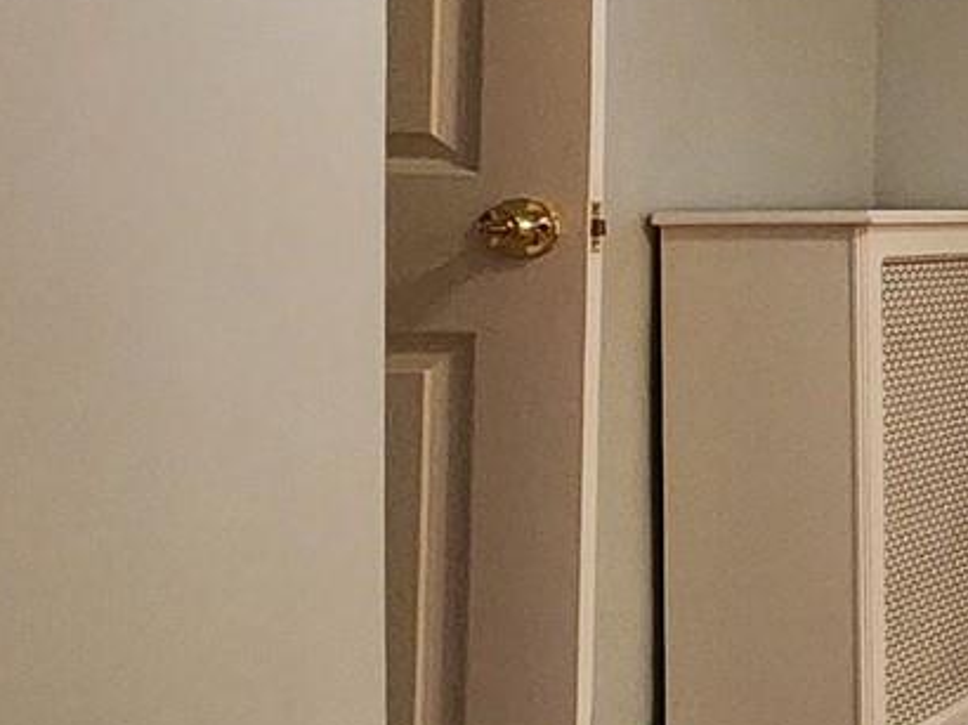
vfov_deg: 22.5
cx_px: 2167
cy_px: 229
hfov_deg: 16.6
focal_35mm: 65
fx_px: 1817
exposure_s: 1/60
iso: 250
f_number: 2.2
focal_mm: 2.2
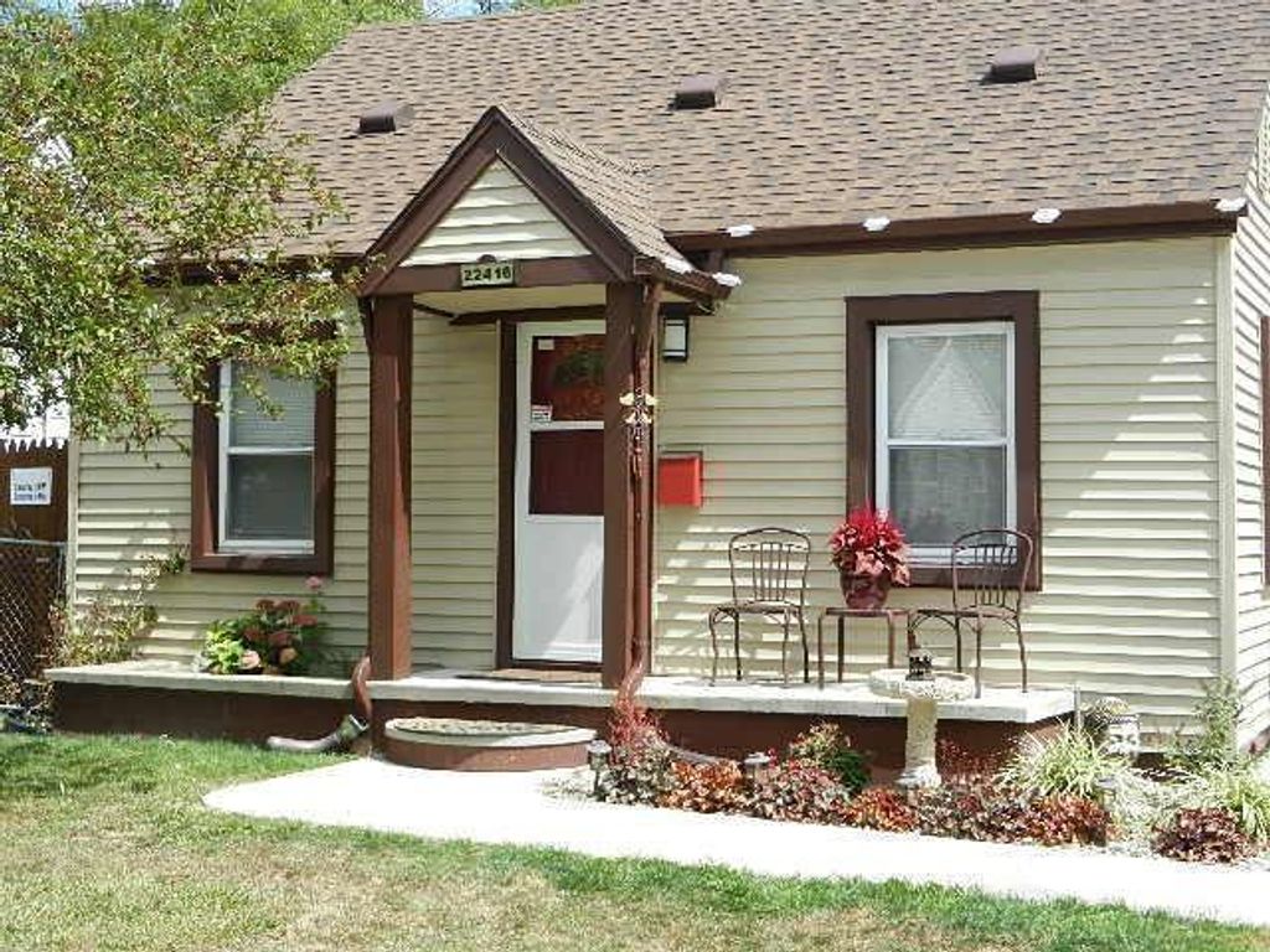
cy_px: 476
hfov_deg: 36.2
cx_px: 635
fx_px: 1944
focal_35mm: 53
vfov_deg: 27.5
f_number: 8.8
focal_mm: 9.4
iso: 160
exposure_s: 1/800
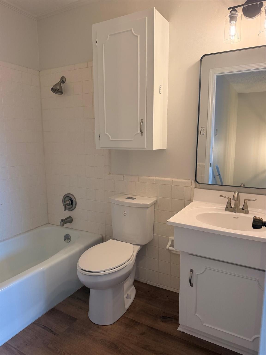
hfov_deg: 56.8
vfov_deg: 71.6
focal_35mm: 24
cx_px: 133
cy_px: 178
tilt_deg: -9.7
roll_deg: +0.9
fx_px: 246
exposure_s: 1/120
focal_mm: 6.76
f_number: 1.78
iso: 250
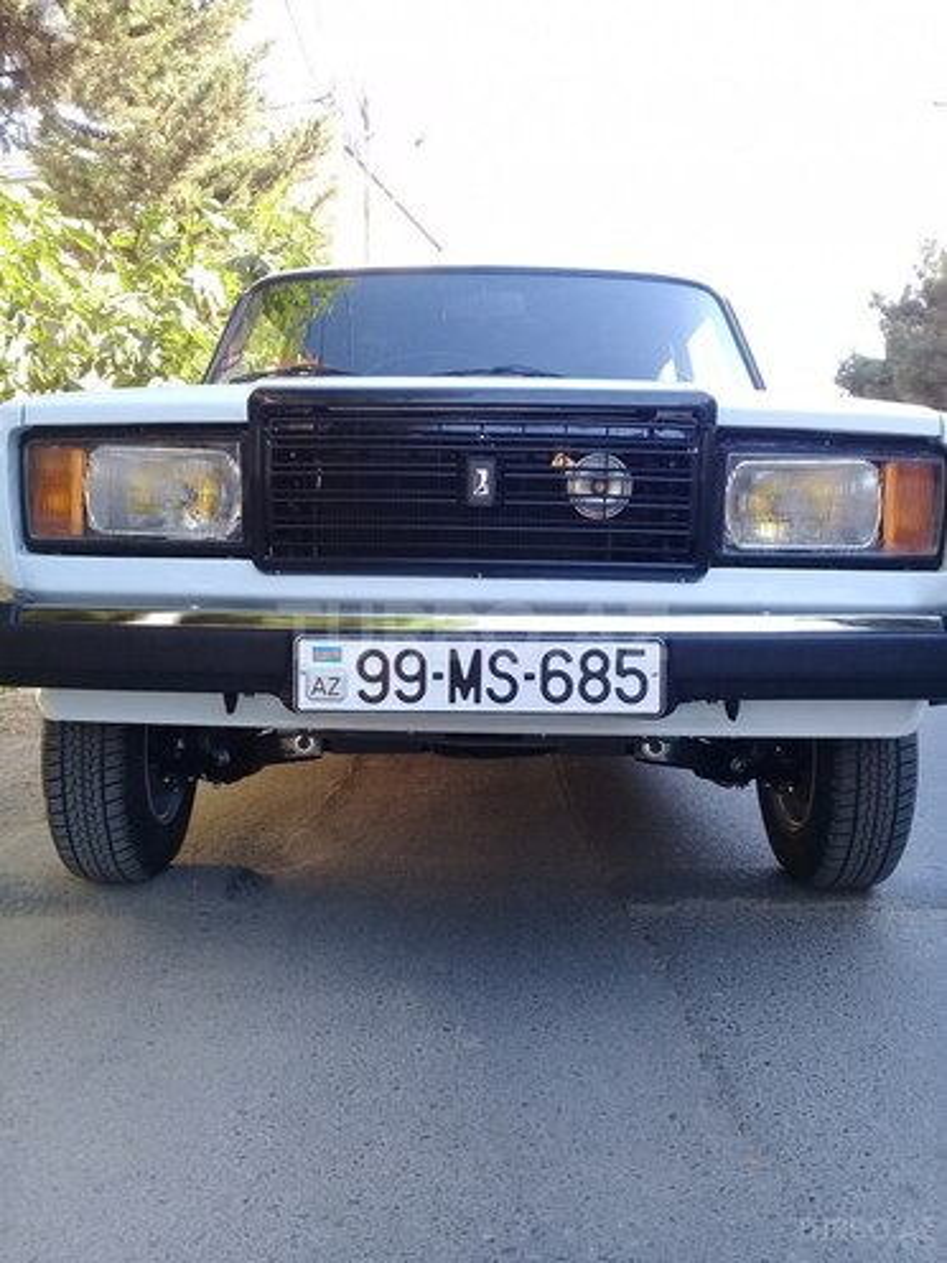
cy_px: 632
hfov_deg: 45.4
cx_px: 474
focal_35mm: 31
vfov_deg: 58.4
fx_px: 1131
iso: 50
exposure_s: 1/100
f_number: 2.2
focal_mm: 3.3
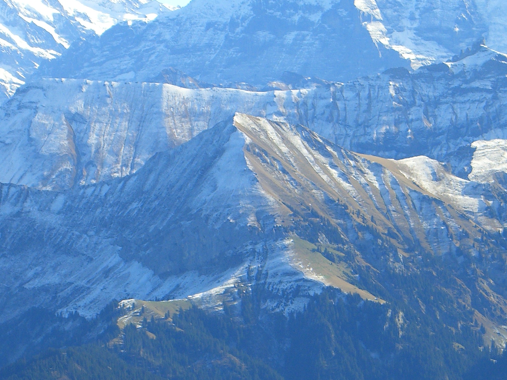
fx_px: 3222
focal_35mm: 220
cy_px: 302
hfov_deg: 9.0
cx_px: 295
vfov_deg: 6.7
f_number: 7.4
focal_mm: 23.7
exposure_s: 1/125
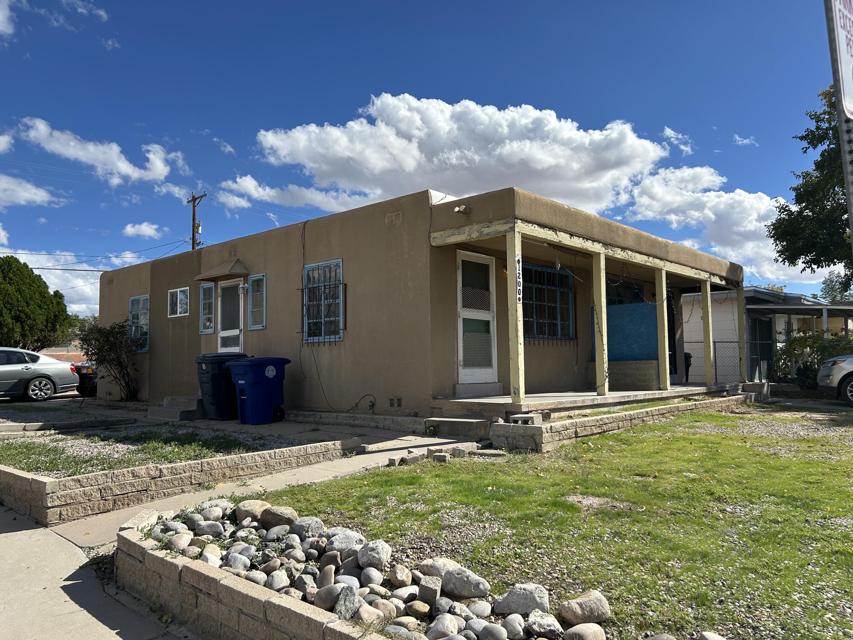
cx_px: 426
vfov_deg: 53.1
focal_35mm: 26
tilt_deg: +3.7
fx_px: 641
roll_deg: +1.4
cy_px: 320
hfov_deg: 67.3
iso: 50
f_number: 1.5
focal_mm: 5.7
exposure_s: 1/4831
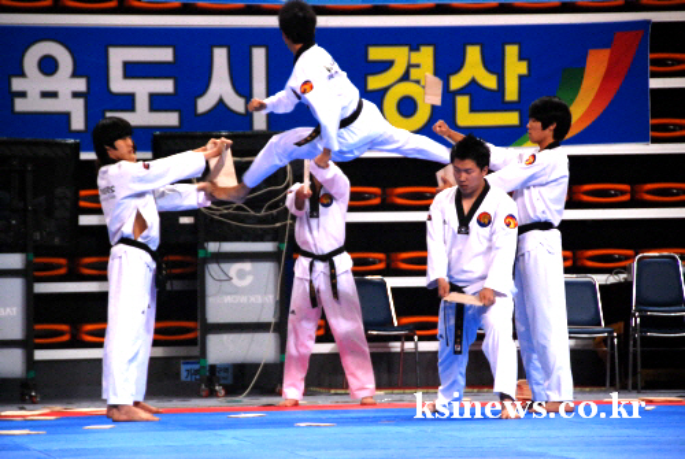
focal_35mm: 202
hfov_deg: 10.1
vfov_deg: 6.8
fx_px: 3859
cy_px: 230
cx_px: 342
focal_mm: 135
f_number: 6.3
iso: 800
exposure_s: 1/200
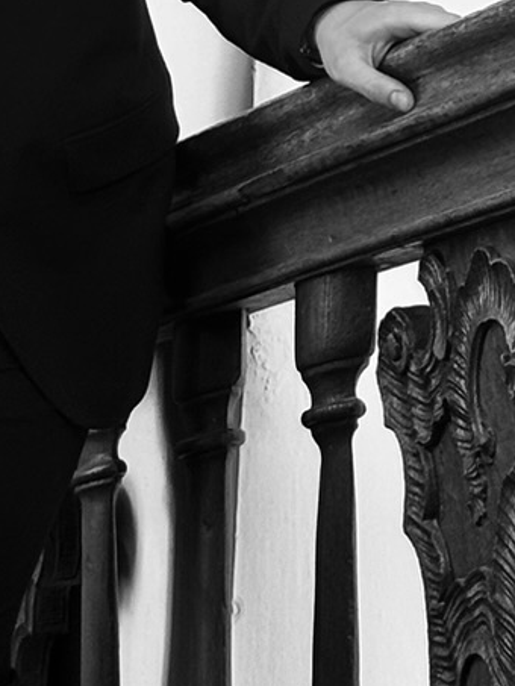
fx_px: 4659
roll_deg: -1.8
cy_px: -577
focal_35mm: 235
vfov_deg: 8.1
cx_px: -91
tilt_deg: -11.1
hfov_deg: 6.3
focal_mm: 5.96
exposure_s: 1/50
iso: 32
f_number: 1.6
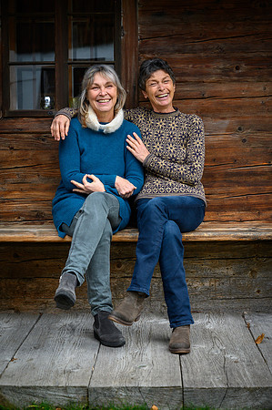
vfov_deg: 28.9
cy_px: 205
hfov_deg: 19.4
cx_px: 136
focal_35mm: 70
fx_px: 795
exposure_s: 1/320
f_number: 4.5
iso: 640
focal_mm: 70
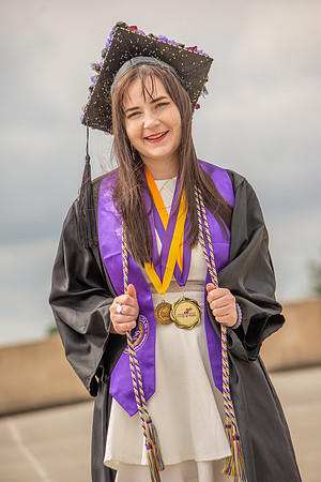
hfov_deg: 6.1
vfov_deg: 9.1
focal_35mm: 225
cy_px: 241
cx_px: 160
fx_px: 3009
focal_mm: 150
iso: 100
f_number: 5.6
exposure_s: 1/800
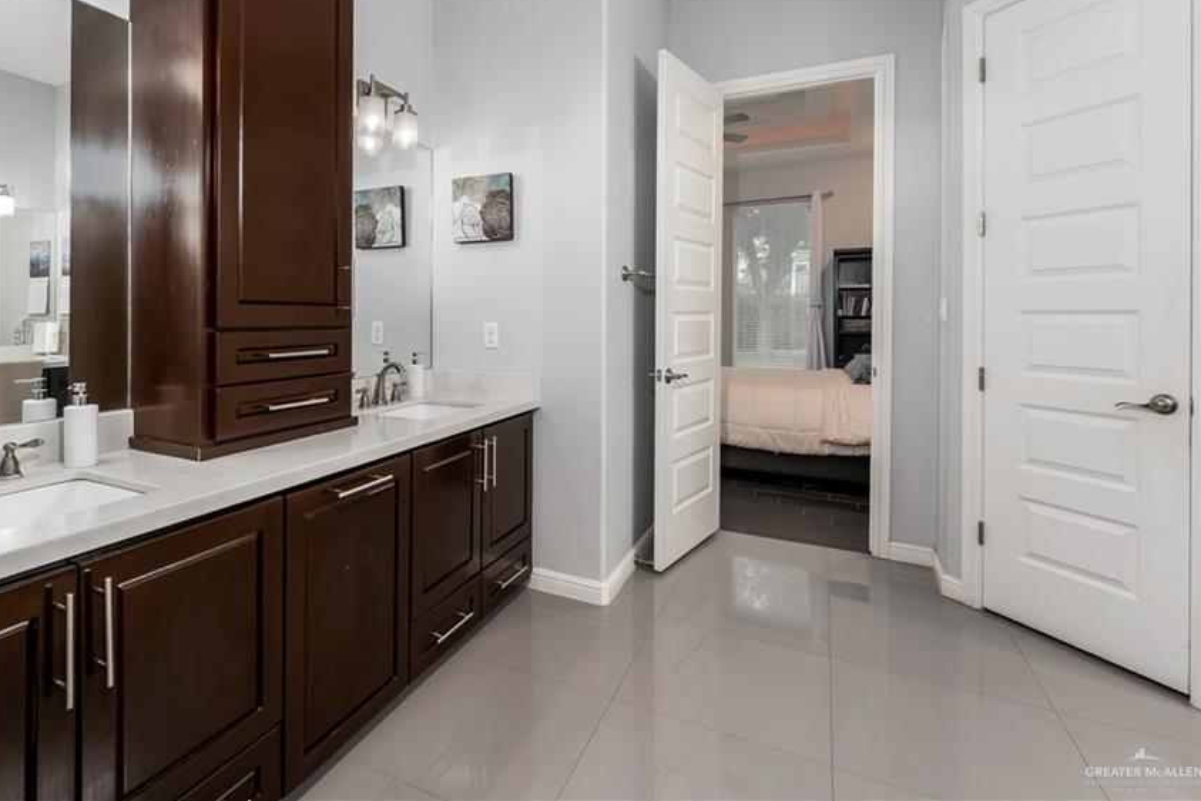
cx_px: 486
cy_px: 316
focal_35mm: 18
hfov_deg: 88.7
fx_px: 604
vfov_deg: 66.4
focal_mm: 14.9
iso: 320
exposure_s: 1/25
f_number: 10
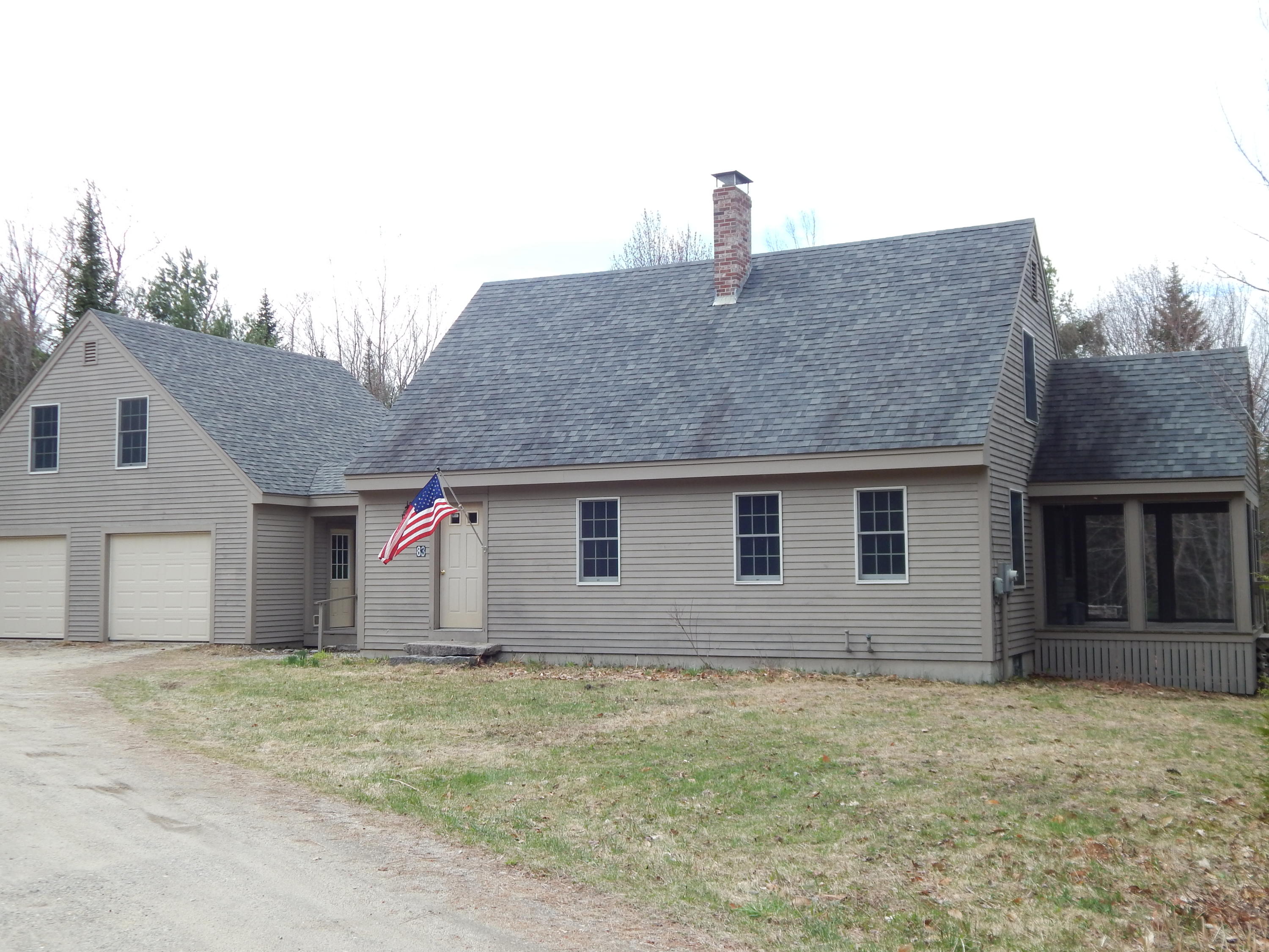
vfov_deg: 37.7
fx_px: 1393
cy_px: 476
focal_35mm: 38
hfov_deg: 49.0
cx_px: 634
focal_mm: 6.8
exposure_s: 1/500
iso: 125
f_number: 3.4
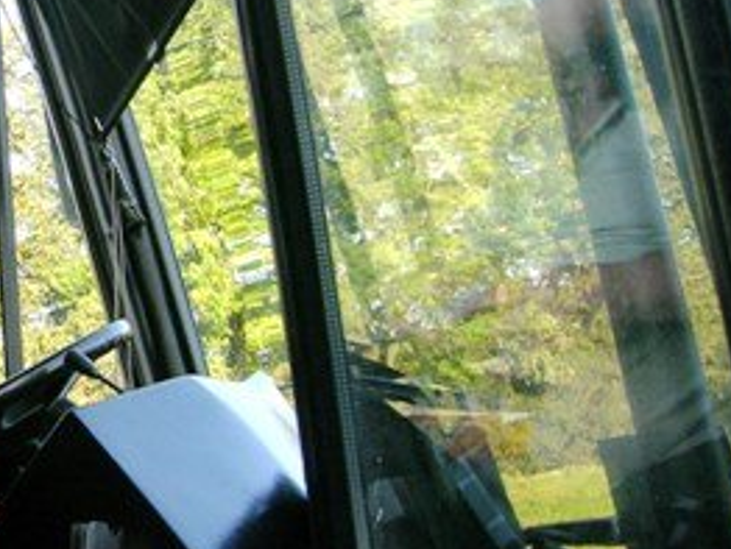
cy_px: 134
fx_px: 1754
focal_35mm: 83
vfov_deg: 17.7
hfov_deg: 21.9
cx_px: -126
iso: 50
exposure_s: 1/116
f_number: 2.9
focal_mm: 5.7
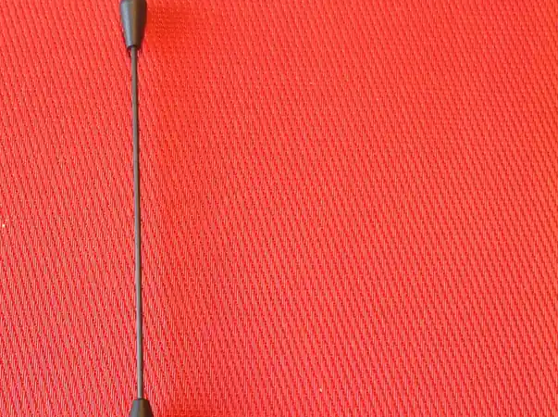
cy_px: 309
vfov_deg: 24.9
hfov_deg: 32.3
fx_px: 933
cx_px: 100
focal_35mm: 58
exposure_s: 1/17
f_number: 2.4
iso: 80
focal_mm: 4.28
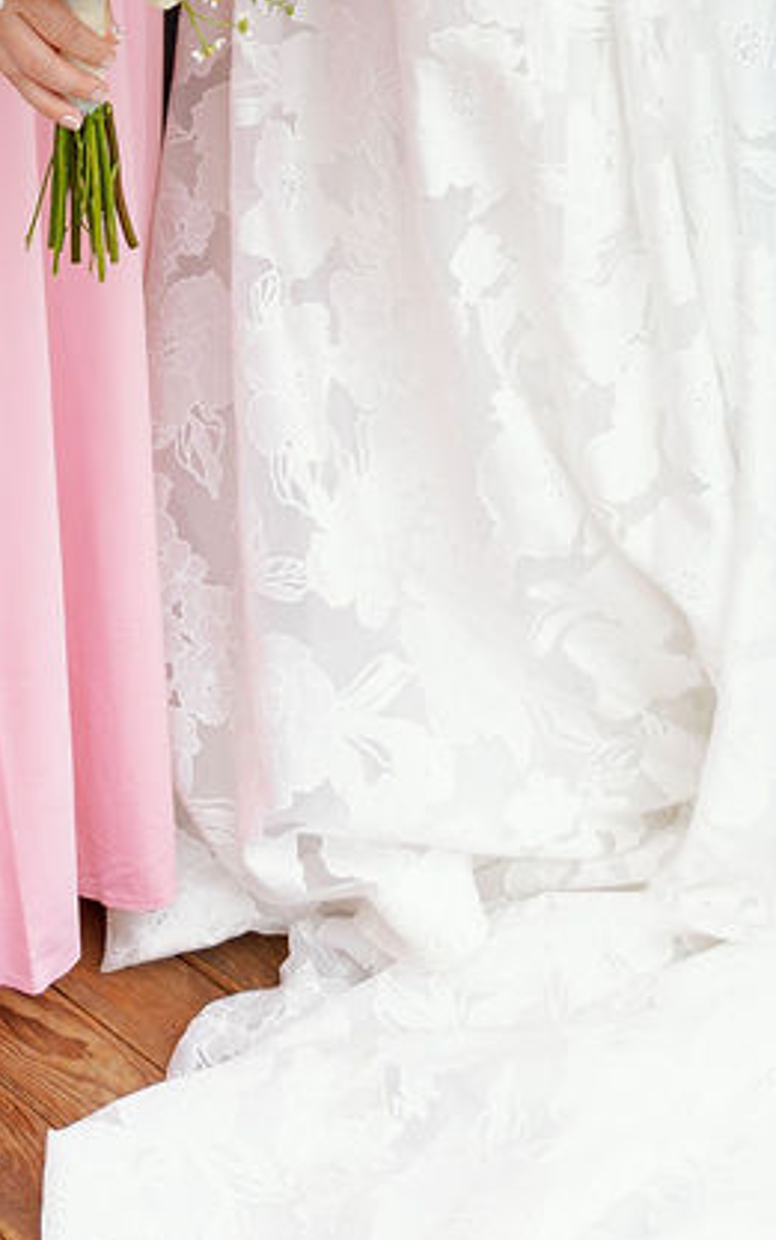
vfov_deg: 18.7
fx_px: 3042
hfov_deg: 14.5
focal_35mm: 90
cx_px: 592
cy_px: -883
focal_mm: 24
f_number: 2.8
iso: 200
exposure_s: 1/640
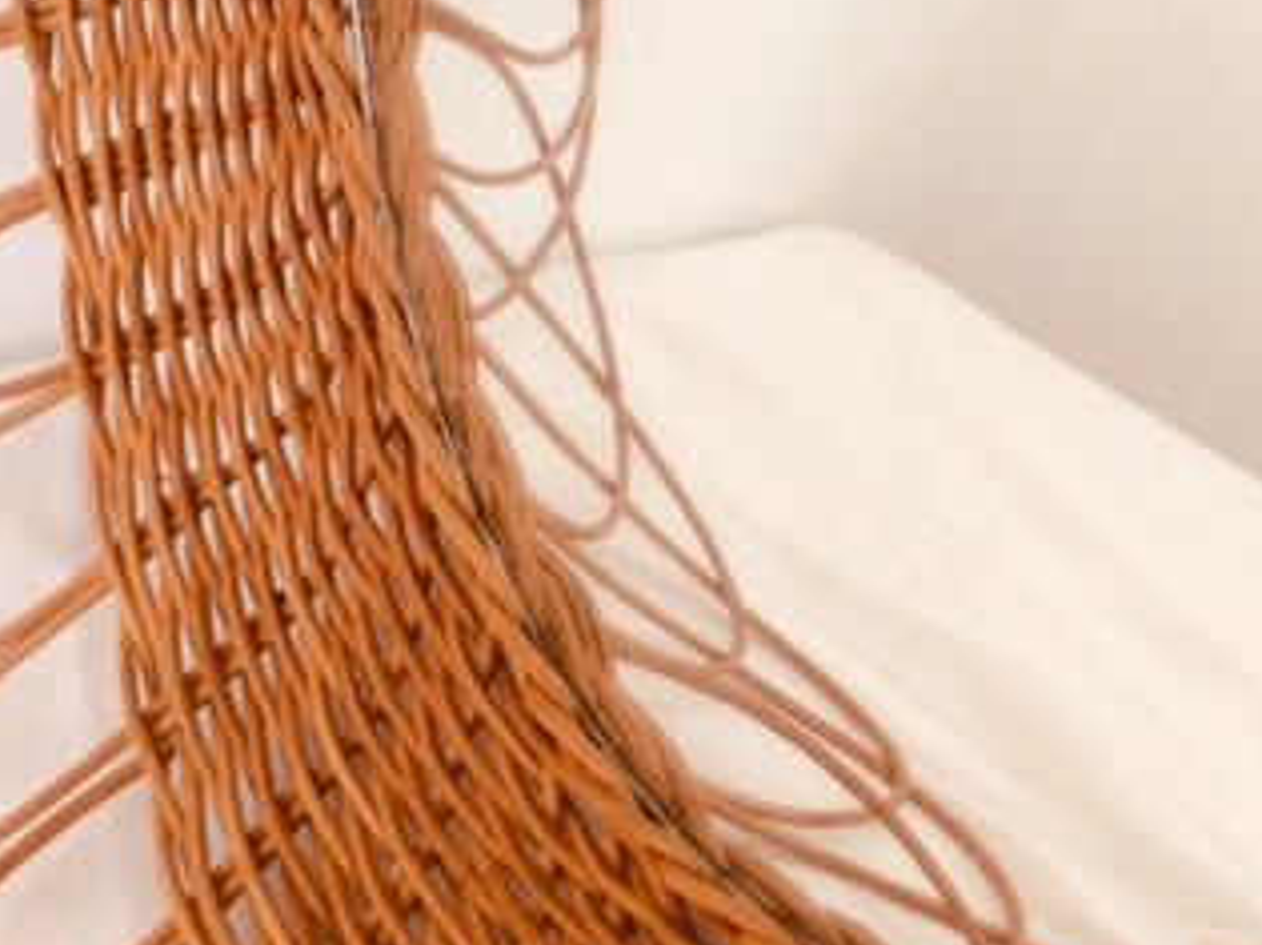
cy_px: 96
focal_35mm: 59
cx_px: 889
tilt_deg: -35.9
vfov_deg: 24.1
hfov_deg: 32.3
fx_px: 2150
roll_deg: +7.9
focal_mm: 4.15
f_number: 2.2
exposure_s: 1/33
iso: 125
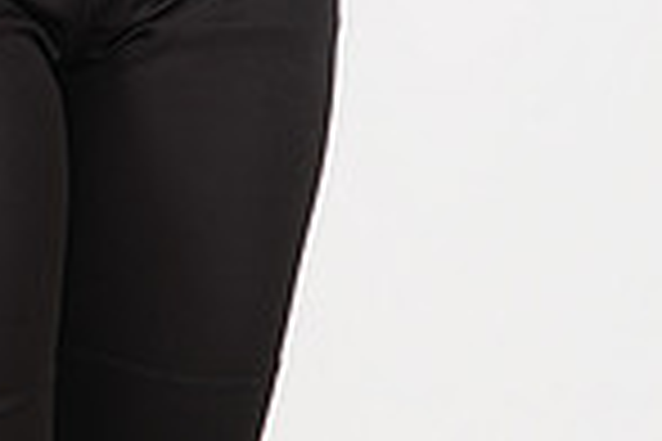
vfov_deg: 6.2
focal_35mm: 214
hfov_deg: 9.5
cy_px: -513
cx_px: -9
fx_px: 3935
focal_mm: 70
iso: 640
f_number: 8
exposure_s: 1/320
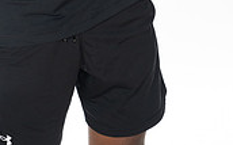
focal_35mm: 187
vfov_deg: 6.8
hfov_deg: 11.2
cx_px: 106
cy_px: -152
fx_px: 1186
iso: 800
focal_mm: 70
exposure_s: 1/320
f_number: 7.1
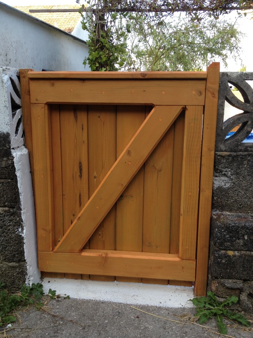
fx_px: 341
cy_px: 169
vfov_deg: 52.6
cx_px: 126
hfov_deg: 40.7
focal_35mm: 35
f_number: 2.4
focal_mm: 4.28
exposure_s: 1/170
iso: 50
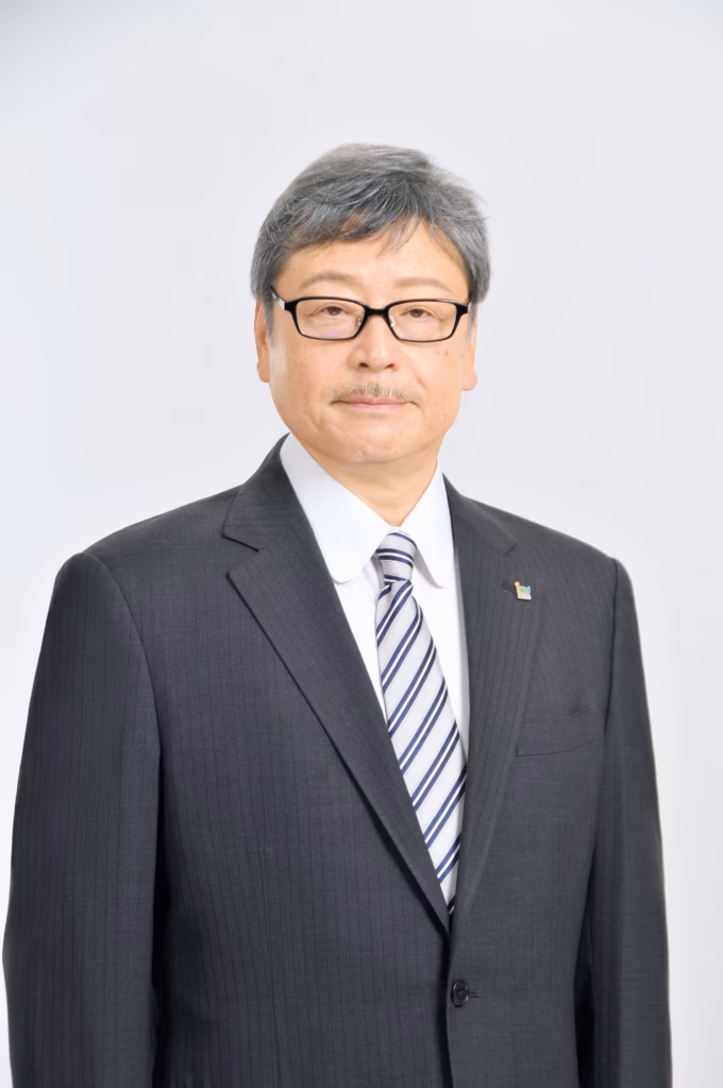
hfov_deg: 8.7
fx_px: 4757
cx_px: 362
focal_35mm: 158
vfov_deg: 13.1
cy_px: 544
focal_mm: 105
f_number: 11
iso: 200
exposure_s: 1/100
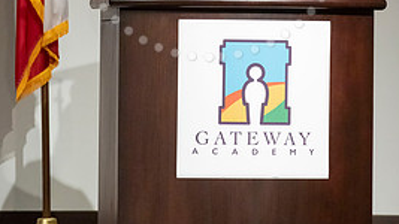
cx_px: 209
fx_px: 3734
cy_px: -81
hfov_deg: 6.1
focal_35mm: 353
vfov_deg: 3.4
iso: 6400
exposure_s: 1/200
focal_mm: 200
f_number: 8
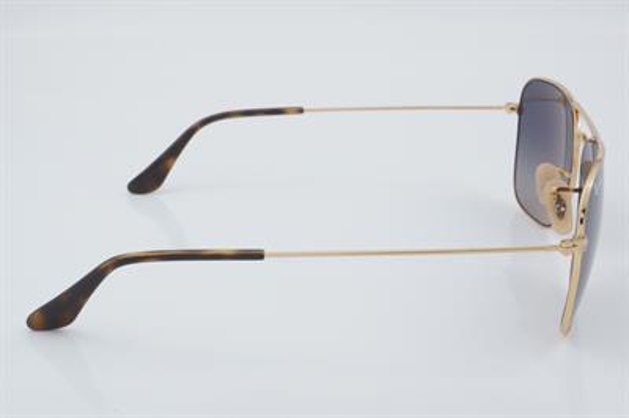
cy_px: 209
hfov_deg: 29.9
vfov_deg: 20.1
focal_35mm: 68
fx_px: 1178
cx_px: 314
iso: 100
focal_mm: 45
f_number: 32
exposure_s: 1/4
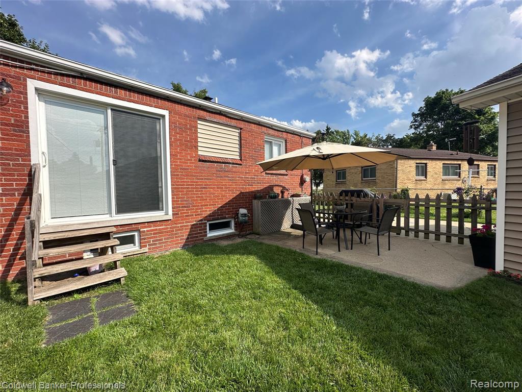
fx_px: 211
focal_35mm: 14
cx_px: 261
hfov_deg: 102.1
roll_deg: +0.7
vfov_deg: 85.7
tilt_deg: -1.3
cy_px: 196
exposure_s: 1/1335
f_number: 2.2
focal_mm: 2.22
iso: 50
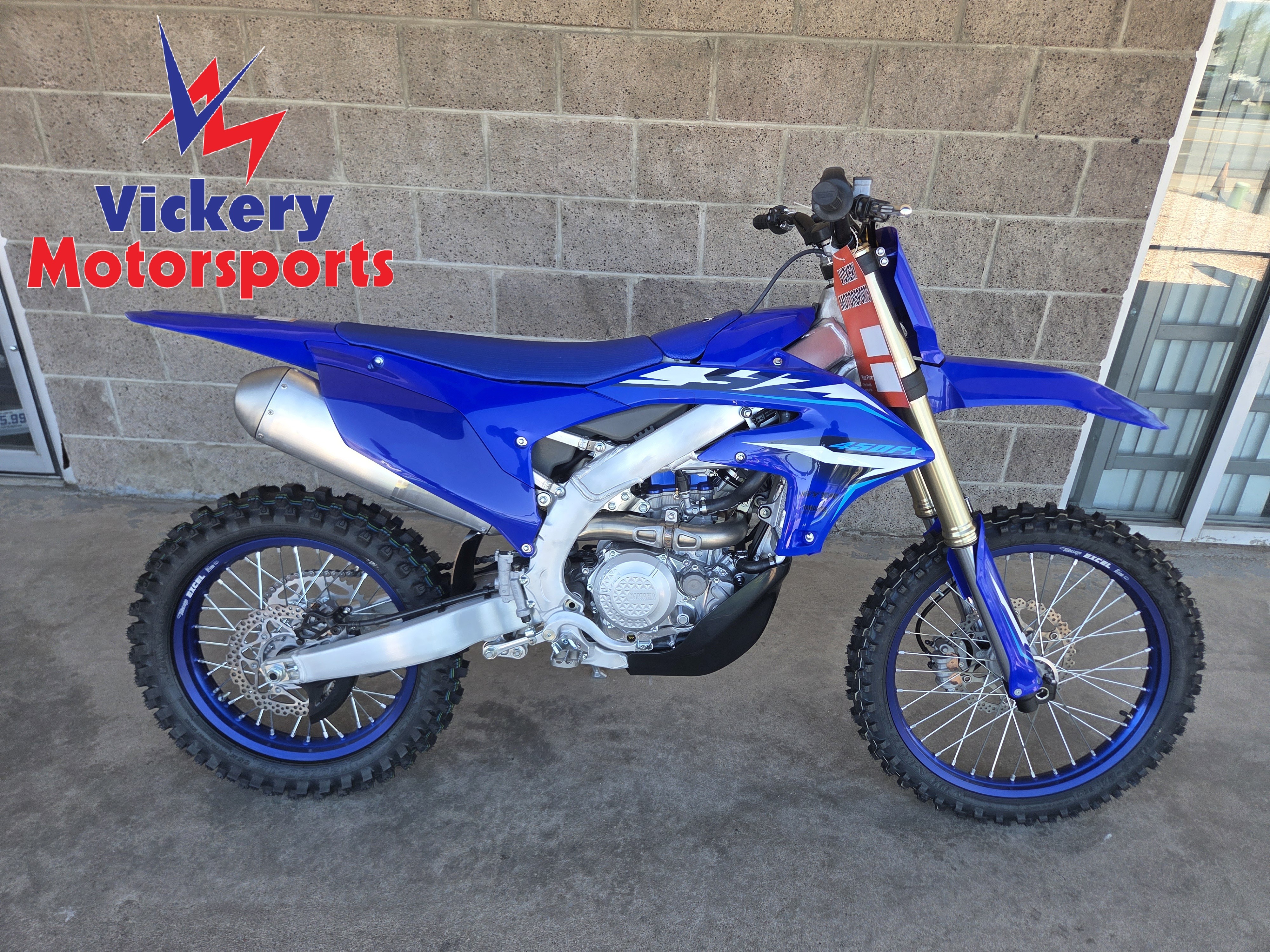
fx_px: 844
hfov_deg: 73.9
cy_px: 476
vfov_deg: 58.9
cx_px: 635
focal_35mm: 23
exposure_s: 1/180
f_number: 1.8
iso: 32
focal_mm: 5.4
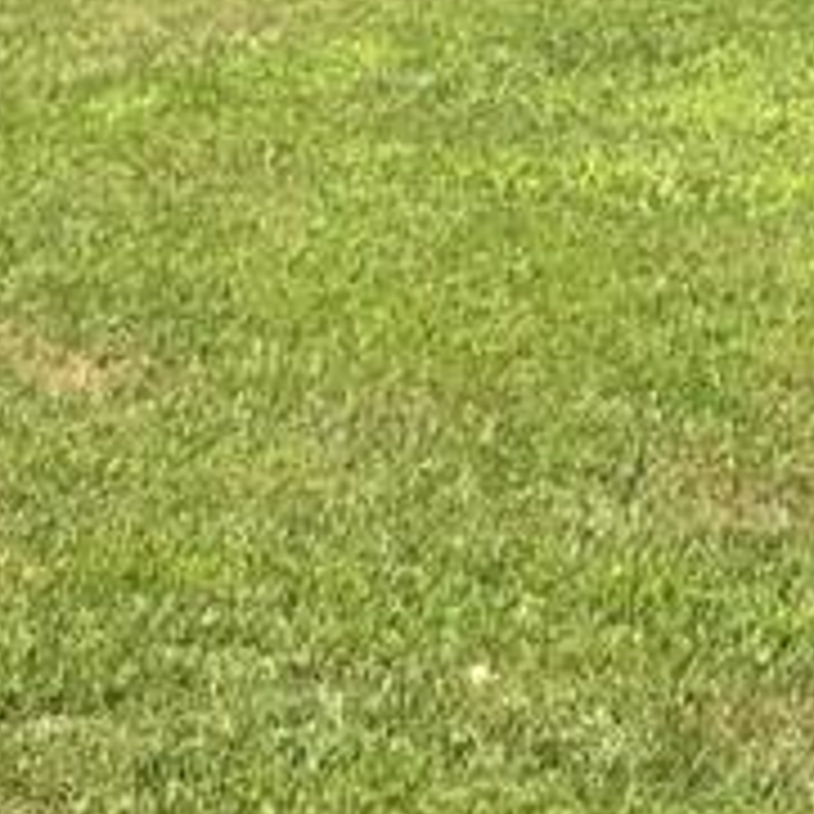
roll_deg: -2.8
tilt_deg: +13.1
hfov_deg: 11.2
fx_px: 3725
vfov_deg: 11.1
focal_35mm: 140
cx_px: 1655
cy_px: -904
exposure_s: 1/1168
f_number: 1.8
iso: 20
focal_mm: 3.99
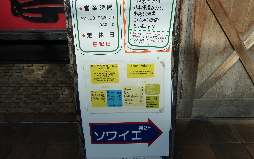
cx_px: 127
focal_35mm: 27
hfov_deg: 68.4
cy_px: 70
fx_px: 187
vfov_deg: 45.9
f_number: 5.6
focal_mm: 4.1
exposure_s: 1/500
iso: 125
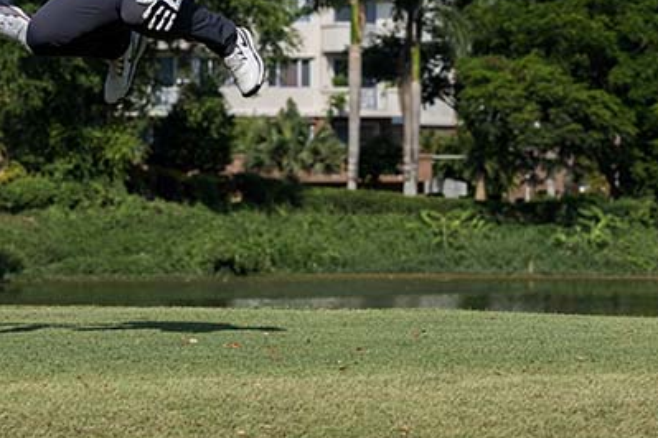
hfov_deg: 9.6
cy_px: -74
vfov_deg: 6.4
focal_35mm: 214
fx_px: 3911
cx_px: 181
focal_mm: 89
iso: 500
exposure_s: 1/5000
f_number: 4.5
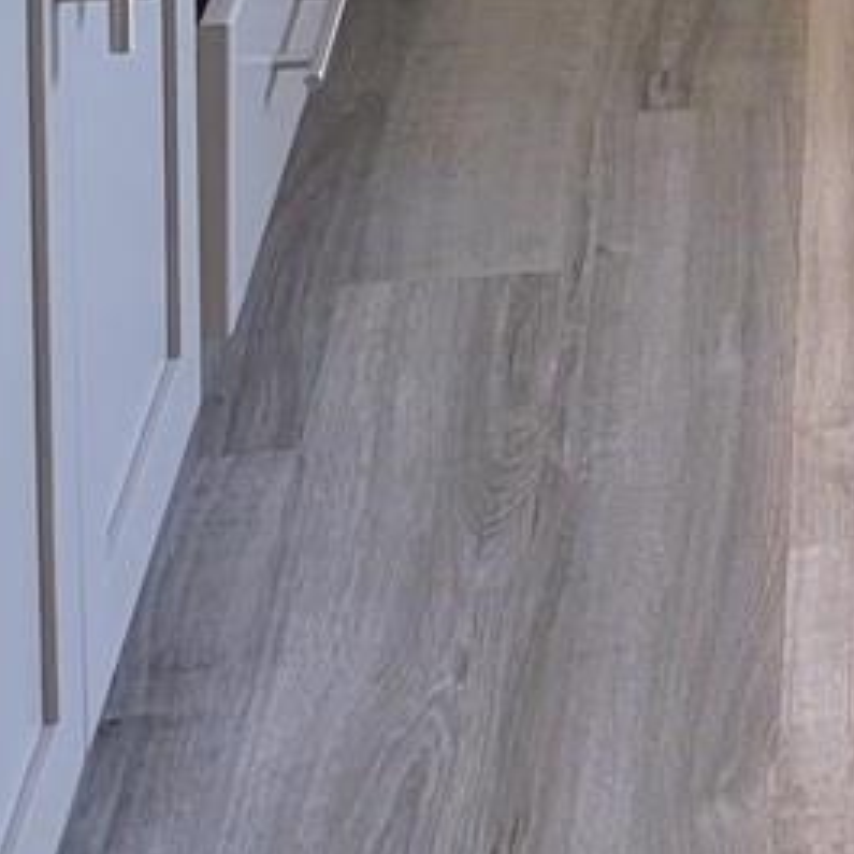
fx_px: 3712
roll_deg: +0.1
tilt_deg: -3.0
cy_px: -1502
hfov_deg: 12.3
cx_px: 1386
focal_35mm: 133
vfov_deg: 10.4
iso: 125
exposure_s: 1/120
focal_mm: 5.96
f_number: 1.6
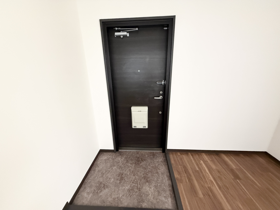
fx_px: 113
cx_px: 140
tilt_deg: -17.7
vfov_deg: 85.7
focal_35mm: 14
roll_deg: +1.7
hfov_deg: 102.1
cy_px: 105
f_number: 2.2
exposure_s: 1/60
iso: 800
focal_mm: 2.22
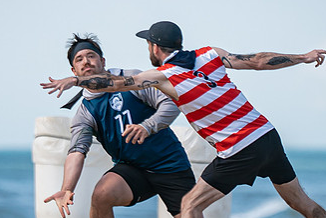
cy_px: 104
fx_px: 8222
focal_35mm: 908
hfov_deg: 2.3
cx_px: 162
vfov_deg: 1.5
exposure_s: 1/2000
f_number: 2.8
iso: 160
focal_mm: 200
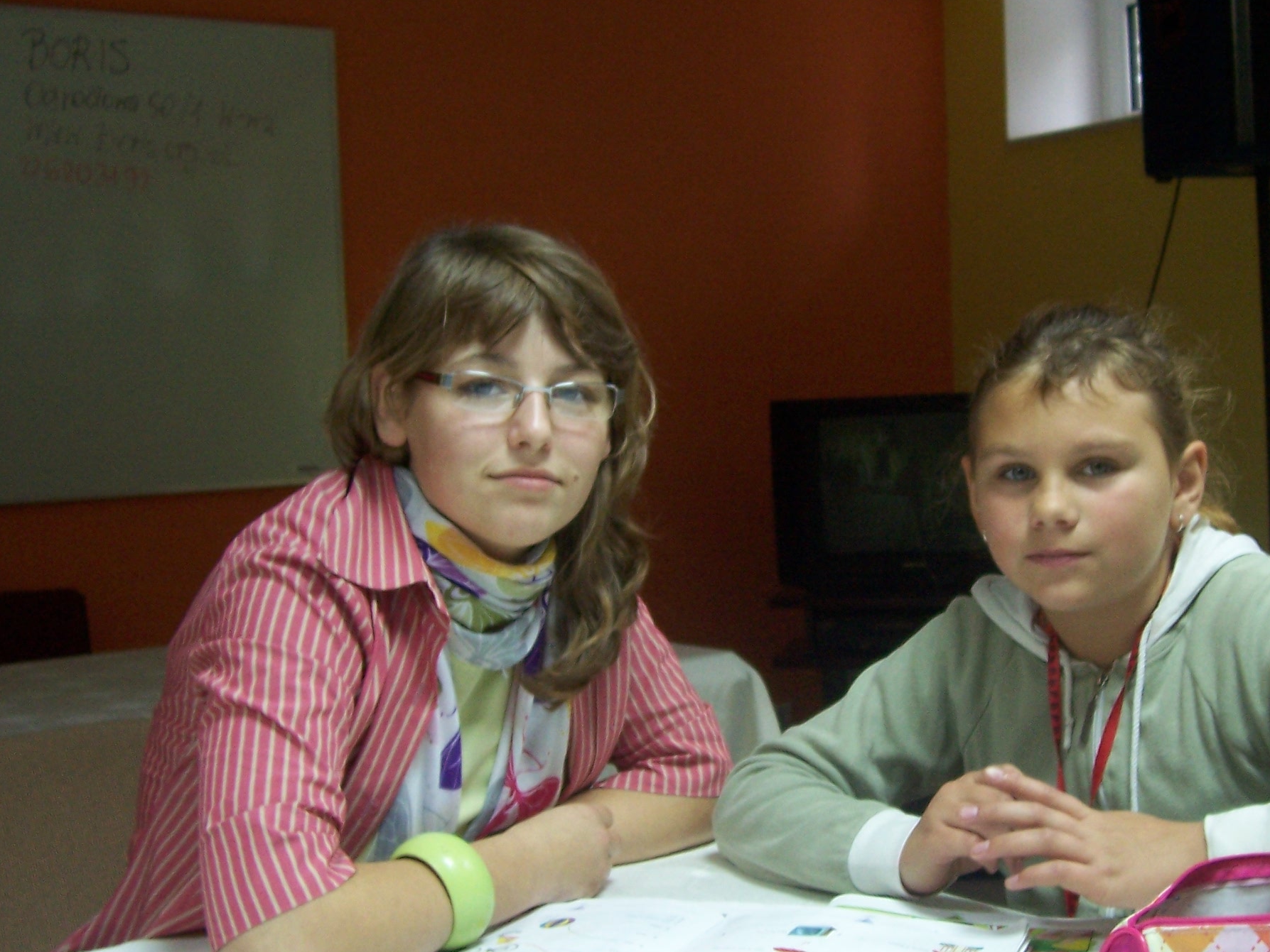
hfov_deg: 38.7
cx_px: 767
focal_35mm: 49
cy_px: 540
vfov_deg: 29.7
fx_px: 1798
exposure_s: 1/30
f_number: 2.7
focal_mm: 5.6
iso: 160
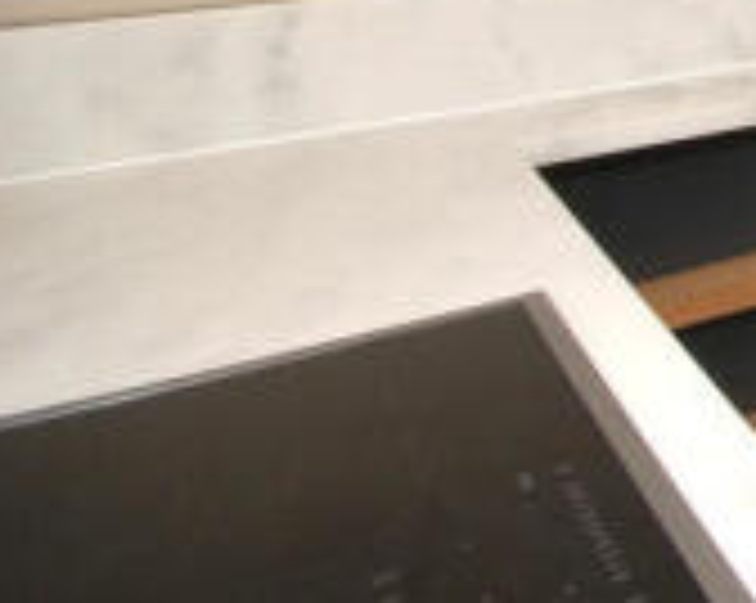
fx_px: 1229
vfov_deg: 22.9
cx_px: 1454
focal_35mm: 55
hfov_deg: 20.2
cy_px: -274
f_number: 8
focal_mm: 10
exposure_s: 1/250
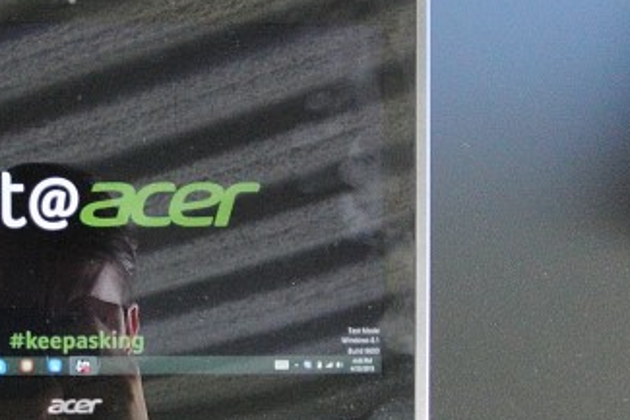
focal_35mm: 88
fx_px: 1541
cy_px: 432
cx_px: 78
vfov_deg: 15.2
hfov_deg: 22.6
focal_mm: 12.7
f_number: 3.8
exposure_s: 1/30
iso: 1250
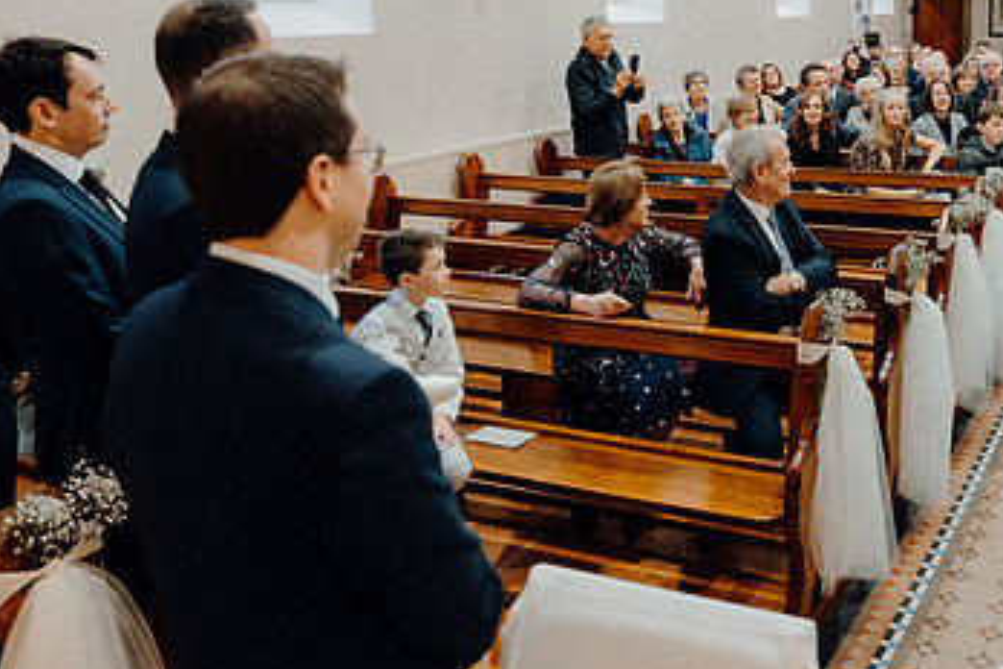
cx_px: 692
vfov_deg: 33.0
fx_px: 1114
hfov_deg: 47.4
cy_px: 203
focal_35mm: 40
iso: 3200
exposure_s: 1/160
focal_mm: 24
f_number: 3.5
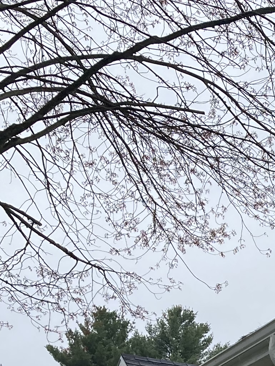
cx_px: 474
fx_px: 1165
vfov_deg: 16.4
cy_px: 538
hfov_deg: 12.4
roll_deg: +0.5
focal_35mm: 110
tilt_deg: +3.1
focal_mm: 3.99
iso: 20
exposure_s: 1/552
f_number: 1.8
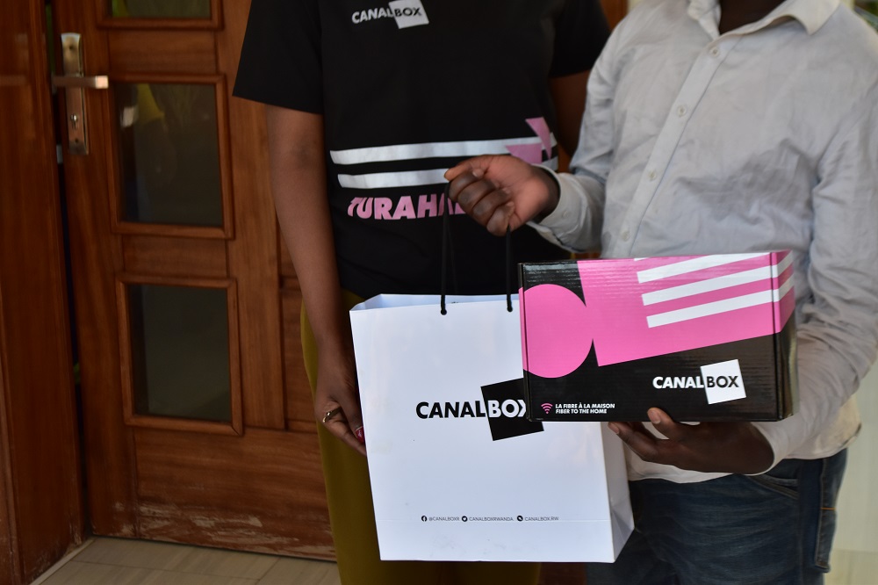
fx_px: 1609
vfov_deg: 20.6
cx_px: 439
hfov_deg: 30.5
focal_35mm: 66
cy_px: 292
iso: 800
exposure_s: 1/500
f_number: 5.3
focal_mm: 44
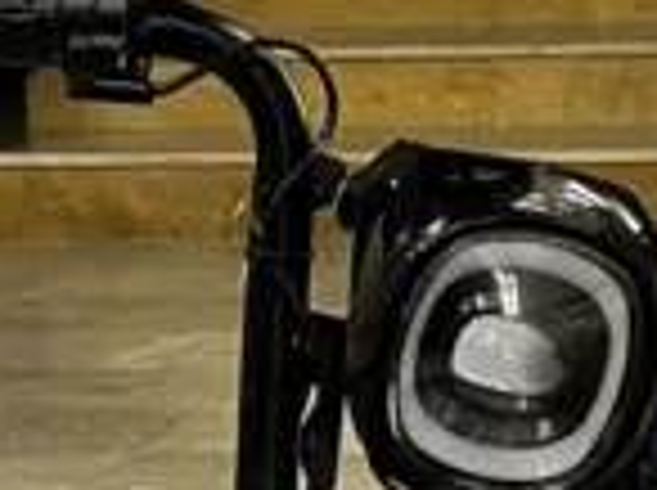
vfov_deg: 12.8
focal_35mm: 114
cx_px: 634
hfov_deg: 17.0
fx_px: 2160
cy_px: 503
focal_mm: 5.1
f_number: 1.6
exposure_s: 1/50
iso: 160
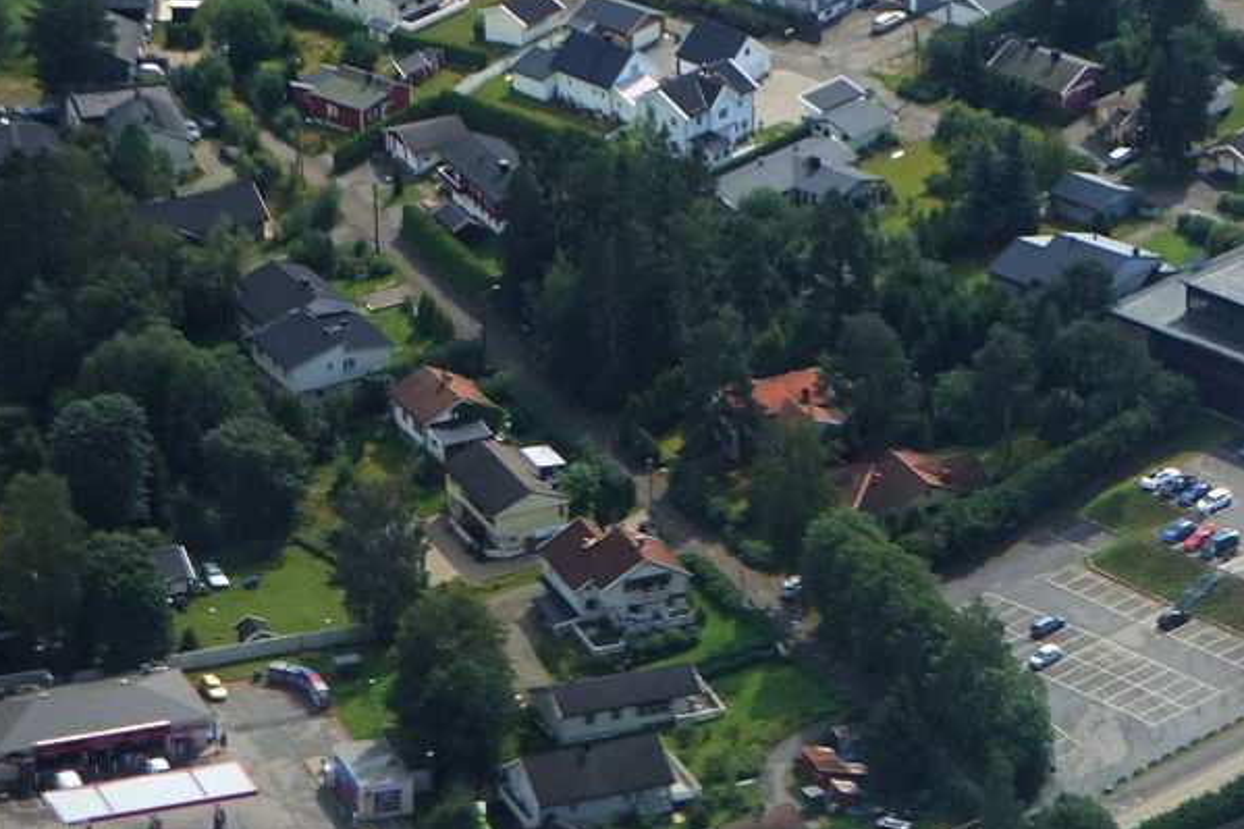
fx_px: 18170
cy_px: -457
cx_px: 1583
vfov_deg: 2.6
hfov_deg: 3.9
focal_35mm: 526
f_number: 4
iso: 100
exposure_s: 1/400
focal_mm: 60.29
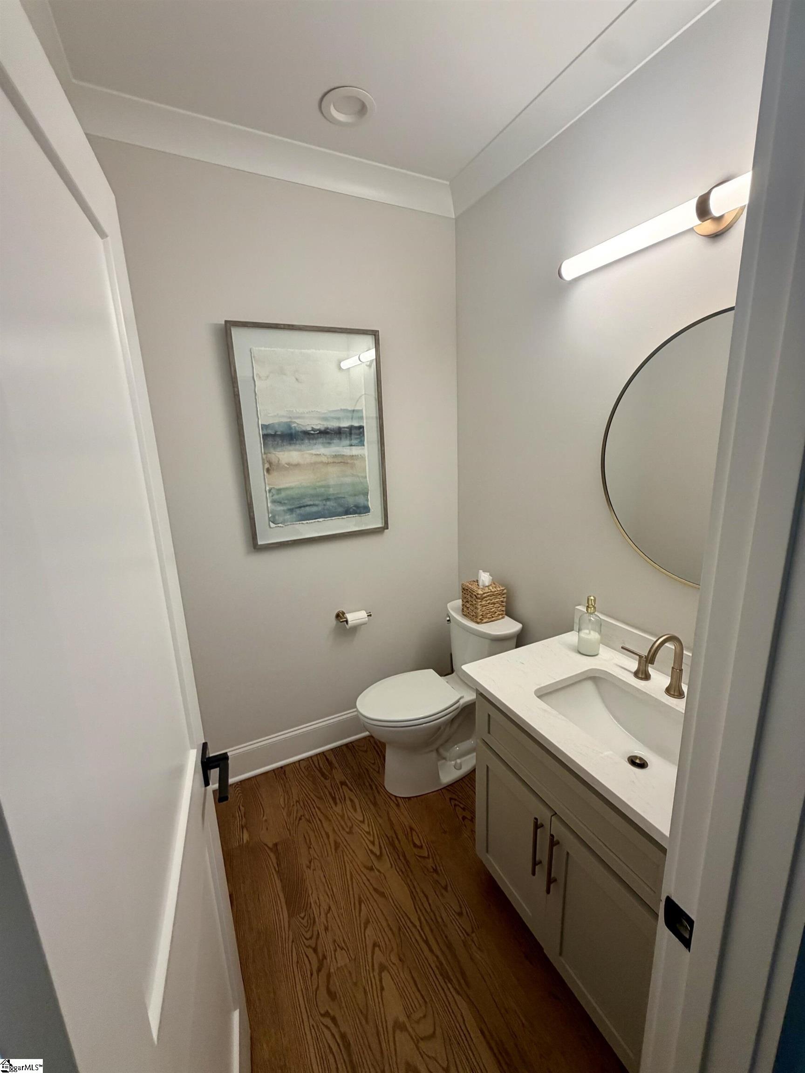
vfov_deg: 102.1
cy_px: 536
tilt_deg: -11.1
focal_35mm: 14
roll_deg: +1.0
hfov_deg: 85.7
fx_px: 434
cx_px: 402
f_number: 2.2
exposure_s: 1/120
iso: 160
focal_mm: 2.22
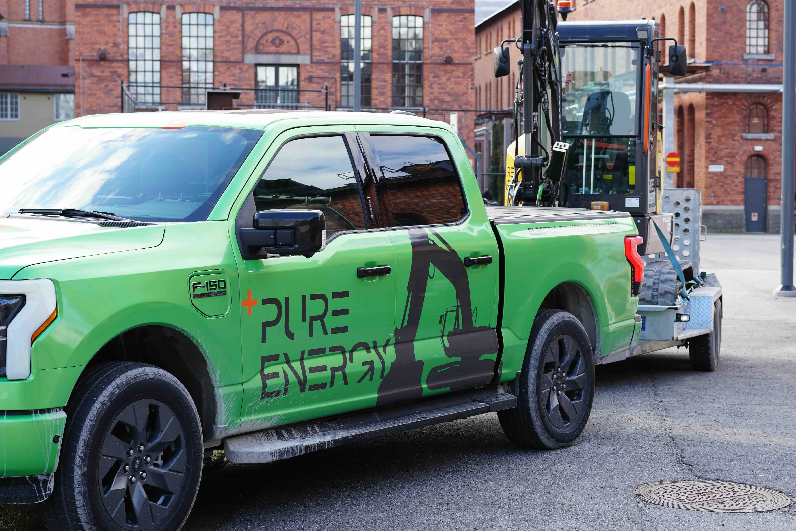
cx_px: 398
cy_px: 266
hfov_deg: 24.6
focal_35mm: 82
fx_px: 1824
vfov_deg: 16.6
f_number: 4.5
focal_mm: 55
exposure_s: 1/100
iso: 100
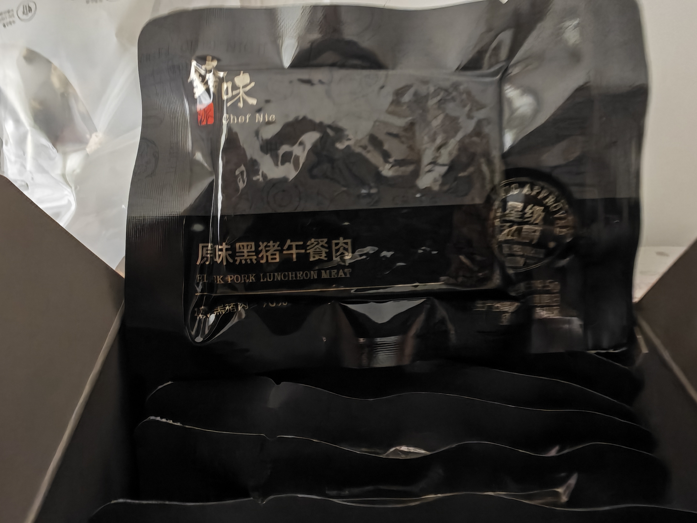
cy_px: 262
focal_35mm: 23
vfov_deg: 58.9
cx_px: 348
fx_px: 463
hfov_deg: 73.9
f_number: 2
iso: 800
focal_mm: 1.82
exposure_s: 1/13
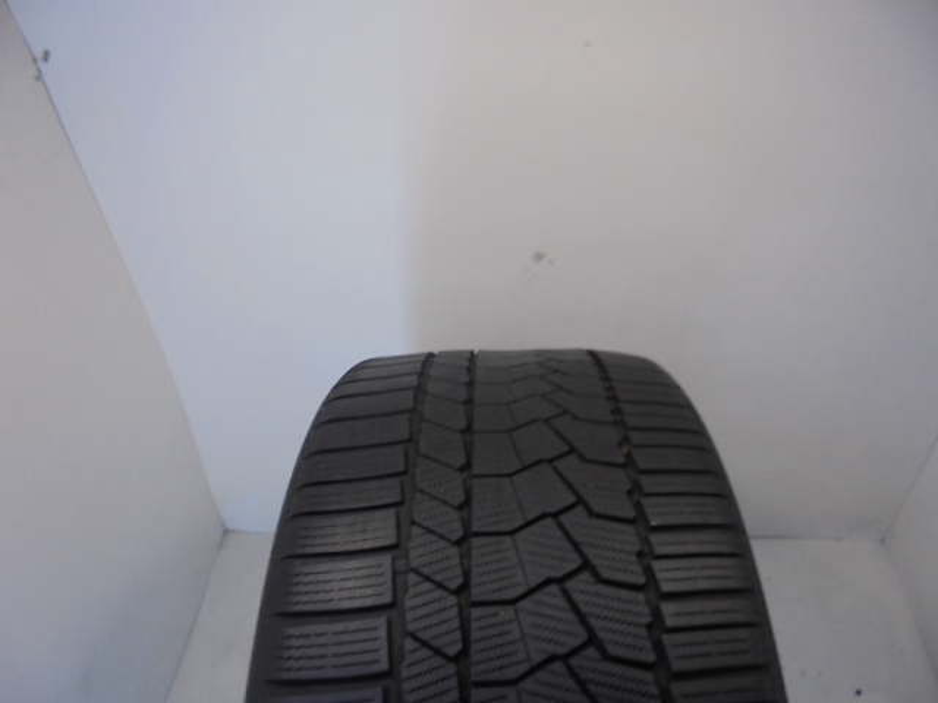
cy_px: 352
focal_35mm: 26
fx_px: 705
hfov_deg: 67.3
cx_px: 469
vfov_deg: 53.1
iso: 100
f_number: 3.5
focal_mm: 4.6
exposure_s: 1/50
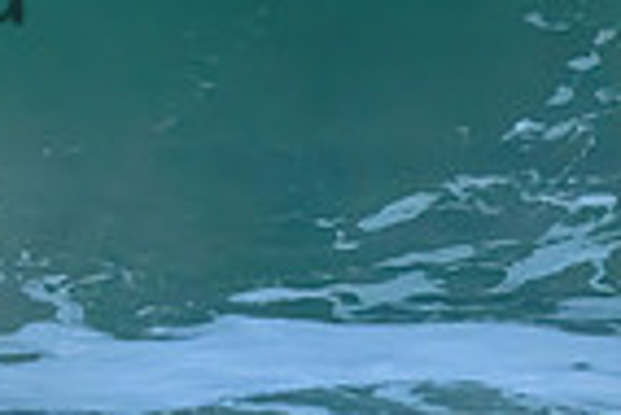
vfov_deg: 0.4
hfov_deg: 0.6
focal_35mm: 3262
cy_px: -76
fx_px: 56326
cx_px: -437
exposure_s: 1/1600
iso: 4500
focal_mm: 800
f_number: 11
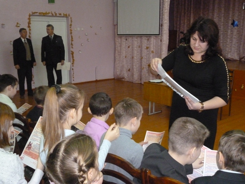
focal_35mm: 41
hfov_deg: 45.8
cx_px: 122
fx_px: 290
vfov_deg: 35.1
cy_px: 92
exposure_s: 1/60
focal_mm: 7.3
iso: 1000
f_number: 3.7
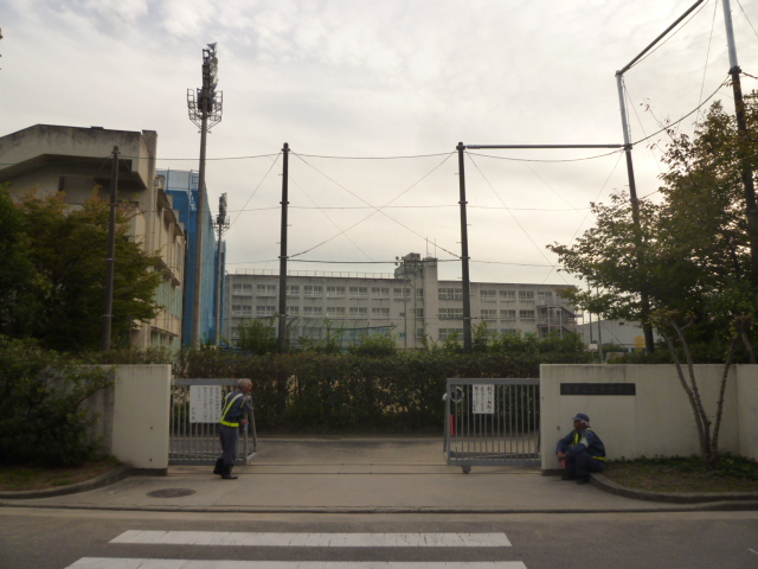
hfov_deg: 69.4
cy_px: 284
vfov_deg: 54.9
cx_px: 379
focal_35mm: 25
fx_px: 547
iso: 125
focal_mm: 4.5
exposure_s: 1/320
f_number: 4
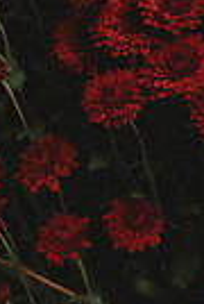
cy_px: 310
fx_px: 2554
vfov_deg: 6.8
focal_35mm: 302
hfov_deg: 4.4
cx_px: -422
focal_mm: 70
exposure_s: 1/250
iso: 100
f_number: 2.8
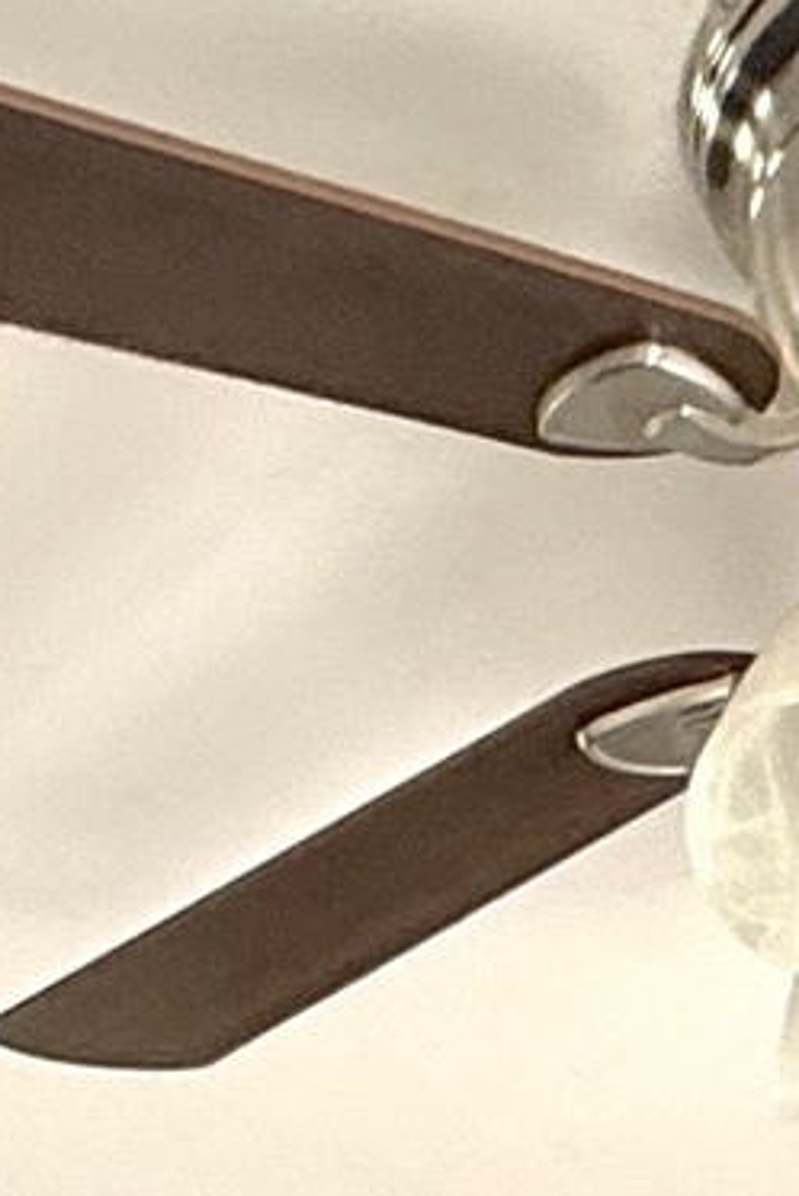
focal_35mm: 120
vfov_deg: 11.8
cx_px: 10
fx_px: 3991
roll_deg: +2.0
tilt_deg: -4.6
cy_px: 3296
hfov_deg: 11.3
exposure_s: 1/99
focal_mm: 2.22
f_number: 2.2
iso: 100
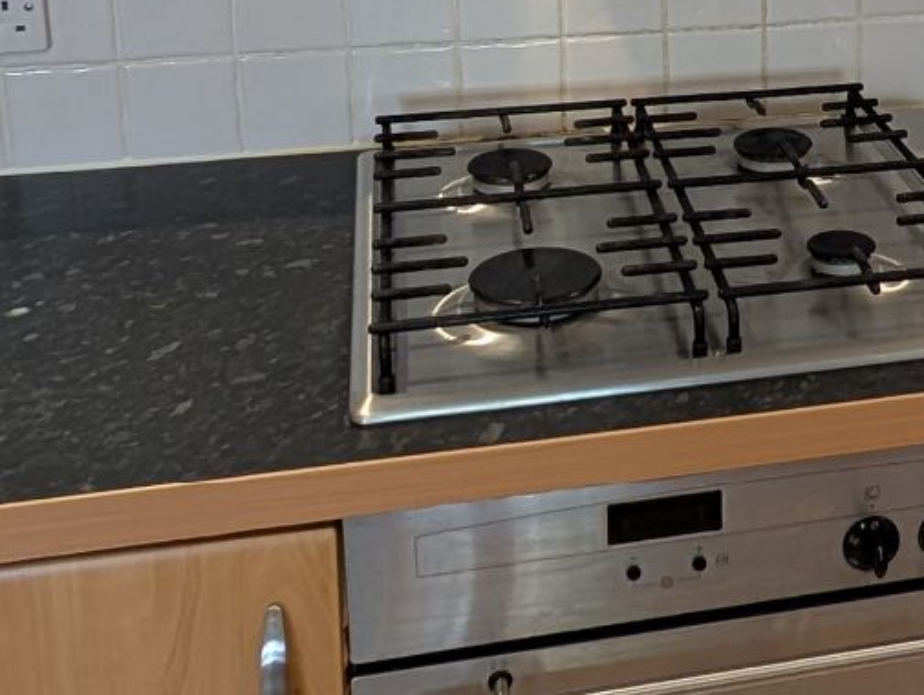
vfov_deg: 24.1
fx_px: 1523
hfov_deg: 32.4
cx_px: 790
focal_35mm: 57
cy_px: -67
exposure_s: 1/25.1
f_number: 1.95
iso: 90
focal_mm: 2.23
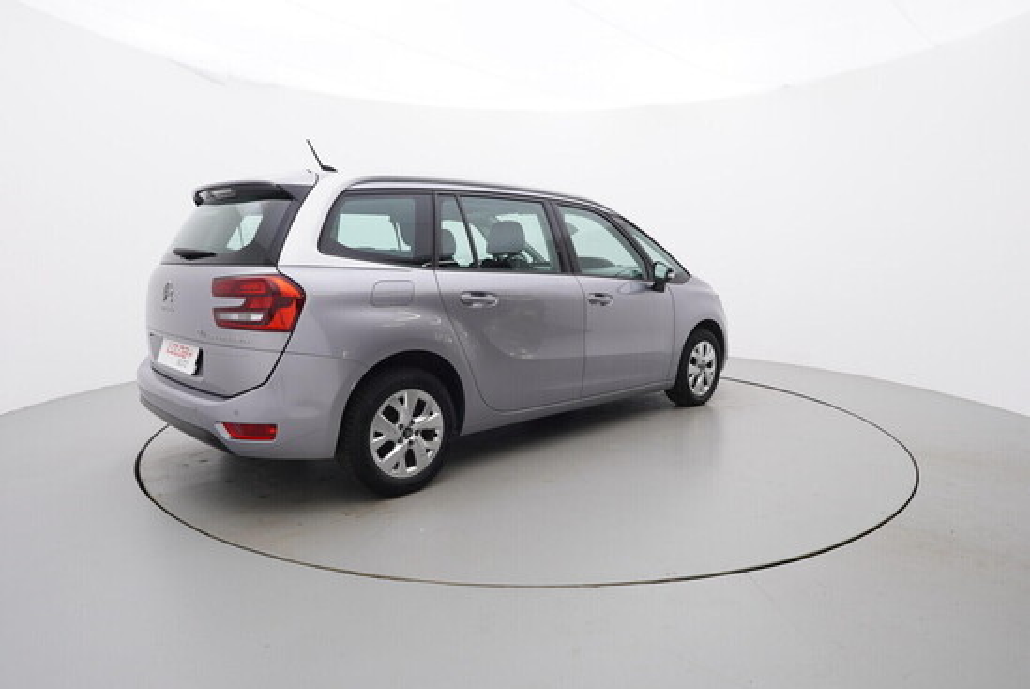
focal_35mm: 22
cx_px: 515
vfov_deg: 56.2
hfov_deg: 77.3
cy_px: 344
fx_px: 644
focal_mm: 15
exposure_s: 1/80
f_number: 5
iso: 200
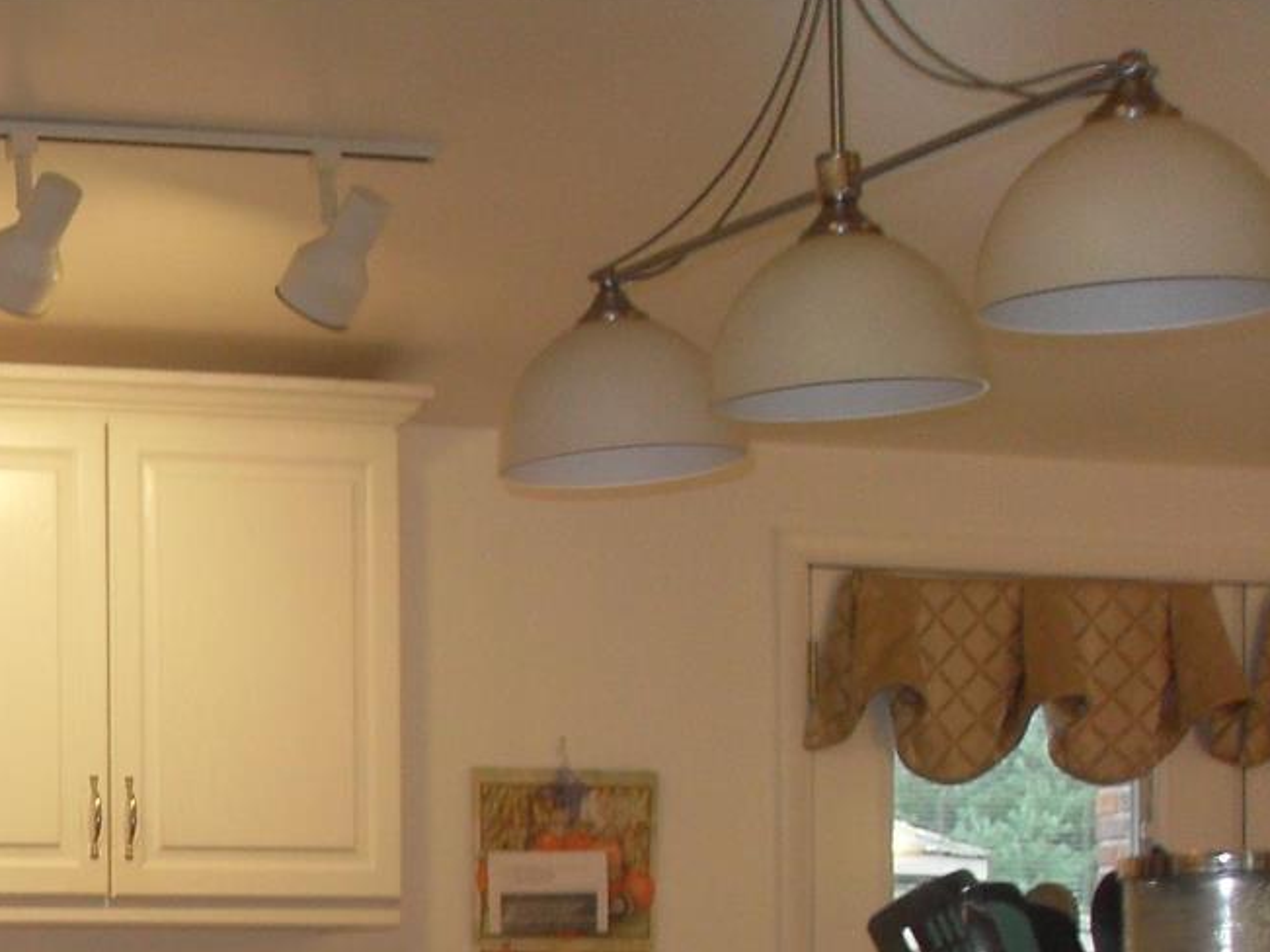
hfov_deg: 20.2
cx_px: -256
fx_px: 3338
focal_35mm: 91
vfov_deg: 15.6
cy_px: 1157
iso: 100
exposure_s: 1/30
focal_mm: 6.3
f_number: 2.8
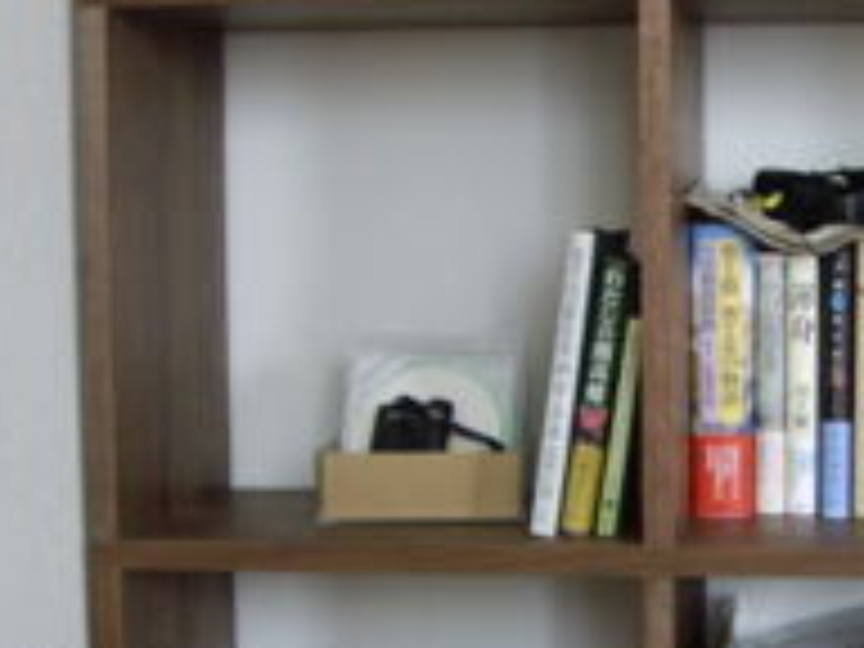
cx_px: 738
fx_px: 2221
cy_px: 396
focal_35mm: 89
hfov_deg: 21.6
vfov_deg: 16.6
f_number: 2.7
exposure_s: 1/30
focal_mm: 6.2
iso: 200
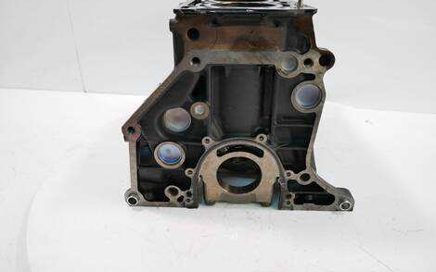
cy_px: 130
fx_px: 309
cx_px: 215
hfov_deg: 70.4
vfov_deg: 47.6
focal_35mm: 26
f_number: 3.5
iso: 1250
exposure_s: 1/125
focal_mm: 12
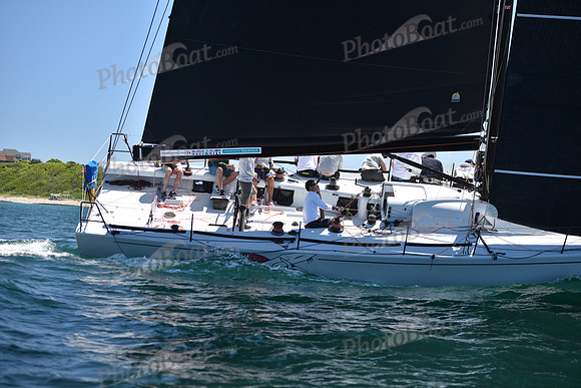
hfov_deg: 28.8
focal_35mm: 70
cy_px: 194
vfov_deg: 19.5
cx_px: 290
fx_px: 1130
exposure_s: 1/800
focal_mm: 70
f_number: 3.2
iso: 250
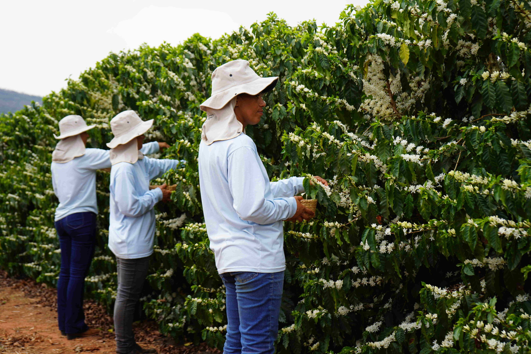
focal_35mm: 62
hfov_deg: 32.4
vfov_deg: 21.9
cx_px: 266
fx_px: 914
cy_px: 177
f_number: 5.6
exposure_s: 1/125
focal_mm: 62
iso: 125
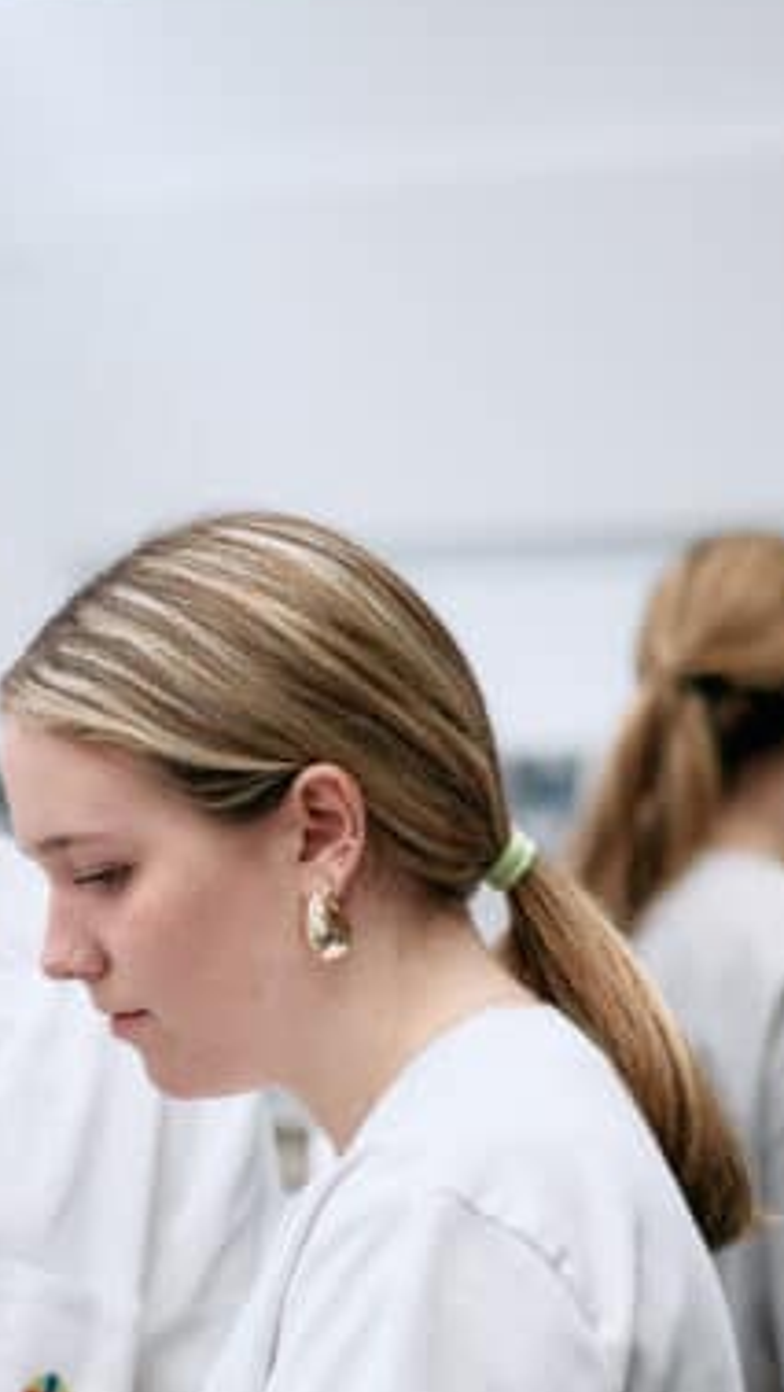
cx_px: -692
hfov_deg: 7.5
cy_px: 1088
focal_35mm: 156
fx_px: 5758
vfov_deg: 13.7
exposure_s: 1/250
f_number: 1.8
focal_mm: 55
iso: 320
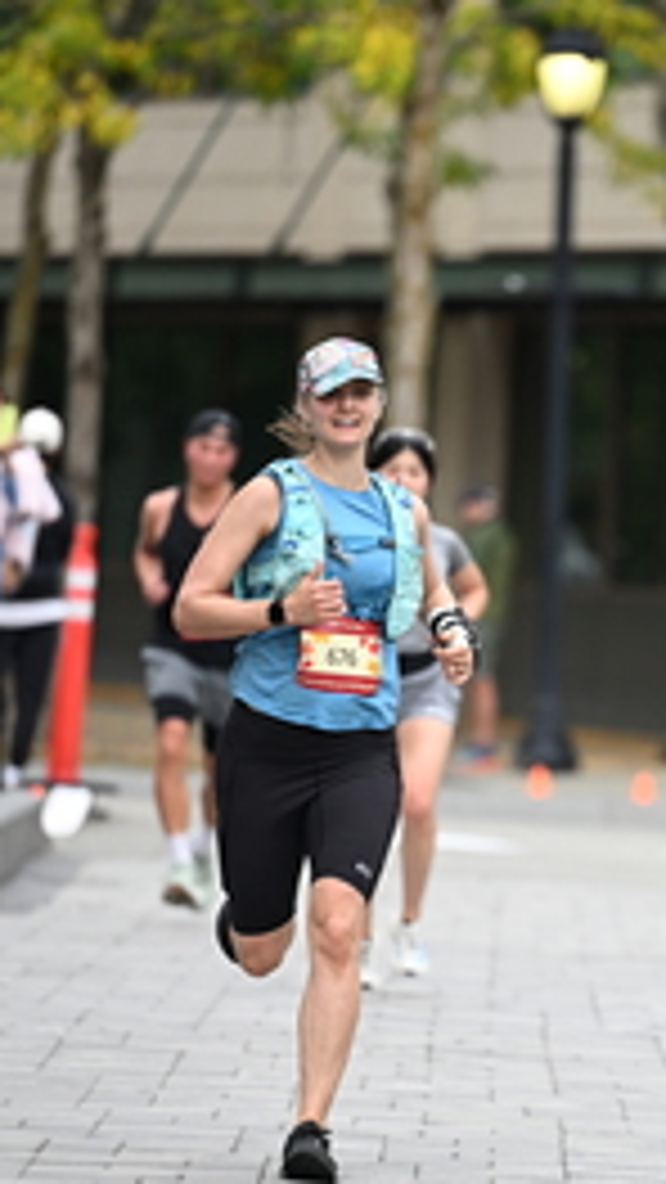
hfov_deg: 3.1
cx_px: 772
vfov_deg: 5.5
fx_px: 12397
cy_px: 747
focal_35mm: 395
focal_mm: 180
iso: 640
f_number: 2.8
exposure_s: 1/2000
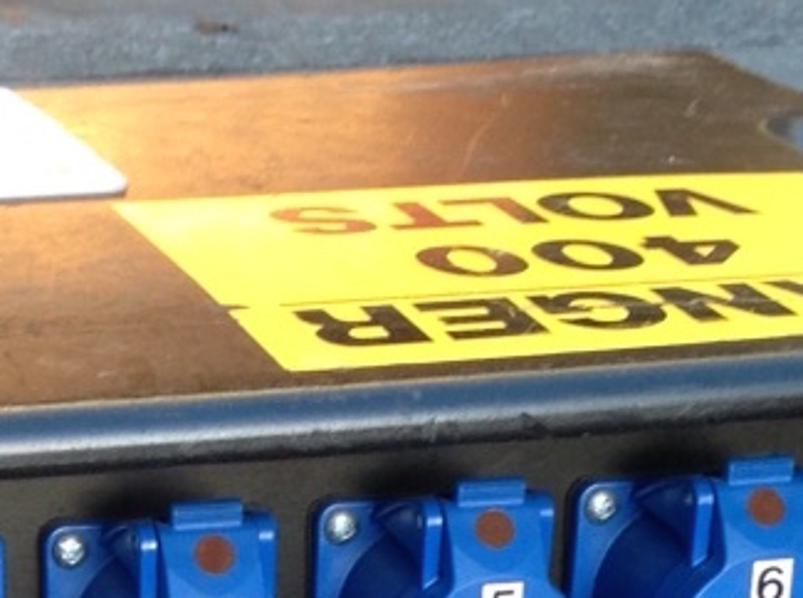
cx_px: 82
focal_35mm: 138
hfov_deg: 14.2
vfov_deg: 10.2
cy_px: 981
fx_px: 3193
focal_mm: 4.28
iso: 50
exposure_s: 1/30
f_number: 2.4
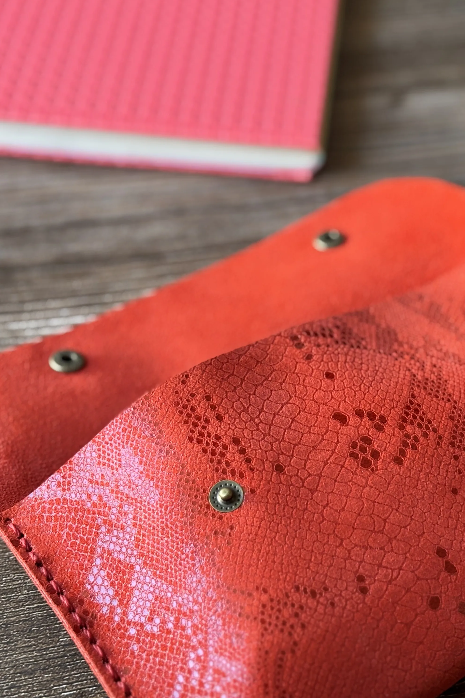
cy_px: 345
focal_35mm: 73
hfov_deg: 18.6
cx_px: 333
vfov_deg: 27.7
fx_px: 1414
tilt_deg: -46.3
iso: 100
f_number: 1.6
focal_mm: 5.96
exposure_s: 1/60
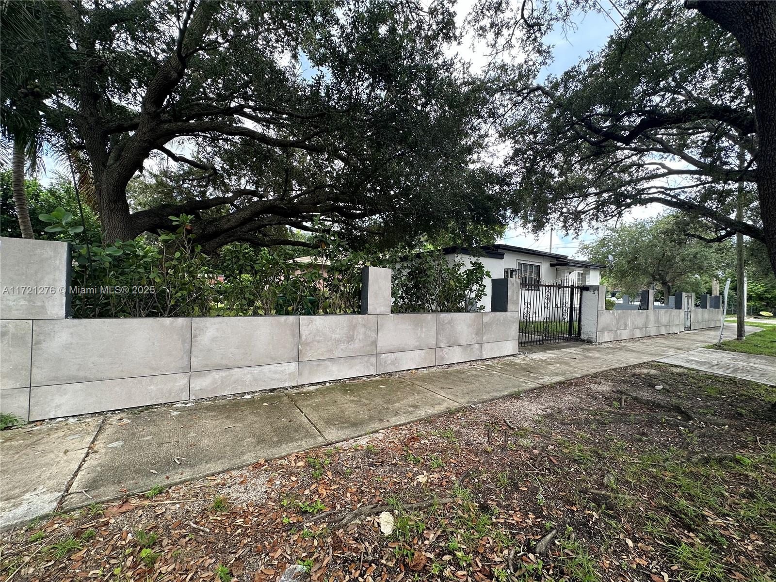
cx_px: 388
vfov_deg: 85.7
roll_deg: -1.8
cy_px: 291
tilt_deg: +0.4
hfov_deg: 102.1
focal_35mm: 14
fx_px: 314
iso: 40
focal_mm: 2.22
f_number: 2.2
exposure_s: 1/260
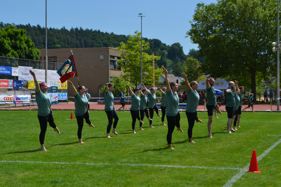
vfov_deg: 18.9
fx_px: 562
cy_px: 94
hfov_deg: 28.1
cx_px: 140
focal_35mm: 72
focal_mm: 48
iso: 100
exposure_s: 1/320
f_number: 9
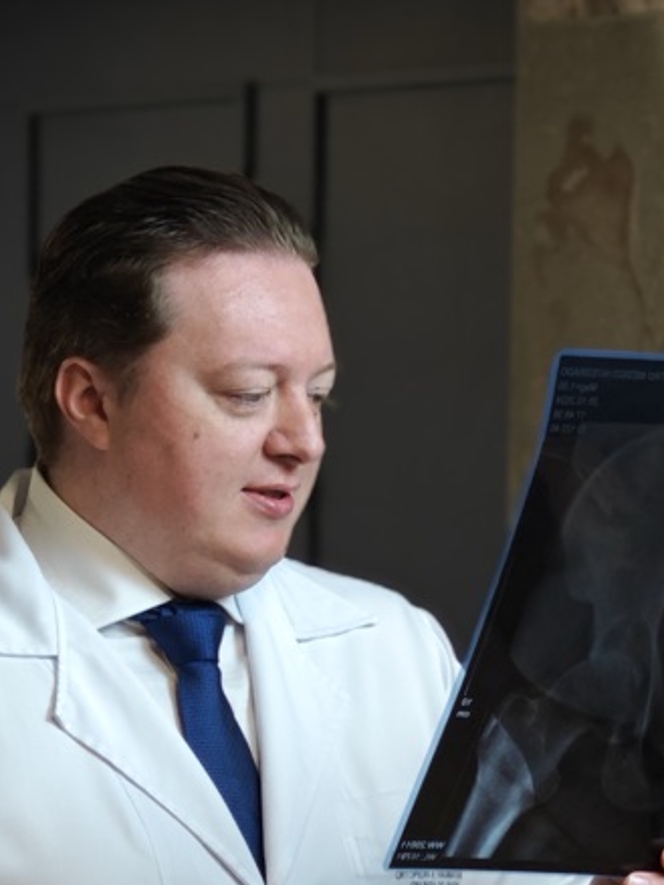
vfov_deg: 9.5
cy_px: 1044
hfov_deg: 7.2
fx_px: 5246
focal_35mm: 205
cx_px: 406
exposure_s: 1/120
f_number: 1.8
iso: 250
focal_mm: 9.87
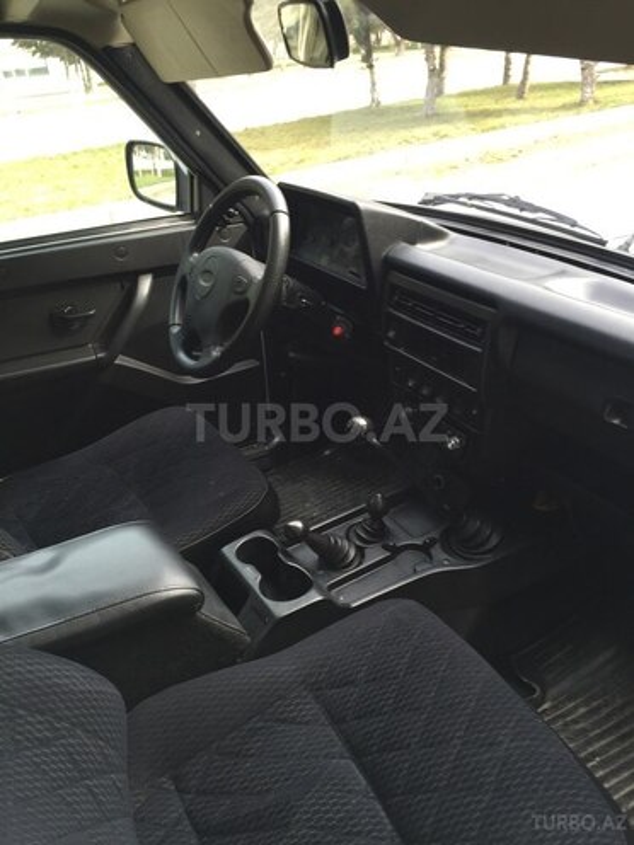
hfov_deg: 48.2
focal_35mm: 29
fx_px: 708
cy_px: 422
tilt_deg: -28.4
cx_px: 317
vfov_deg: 61.7
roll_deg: +7.9
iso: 32
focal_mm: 4.15
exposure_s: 1/108
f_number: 2.2
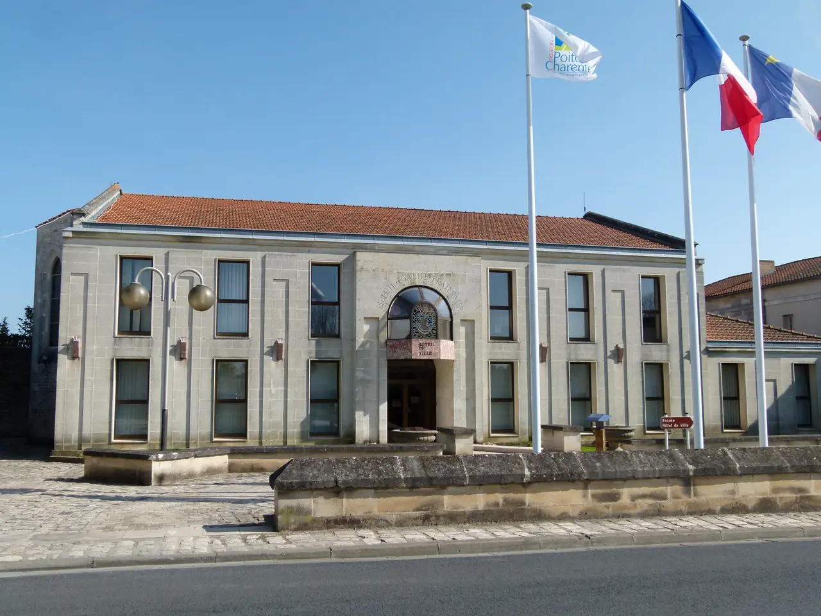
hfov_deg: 58.4
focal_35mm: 31
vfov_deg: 45.4
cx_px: 410
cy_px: 308
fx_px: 735
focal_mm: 5.6
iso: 100
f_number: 4
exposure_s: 1/1000
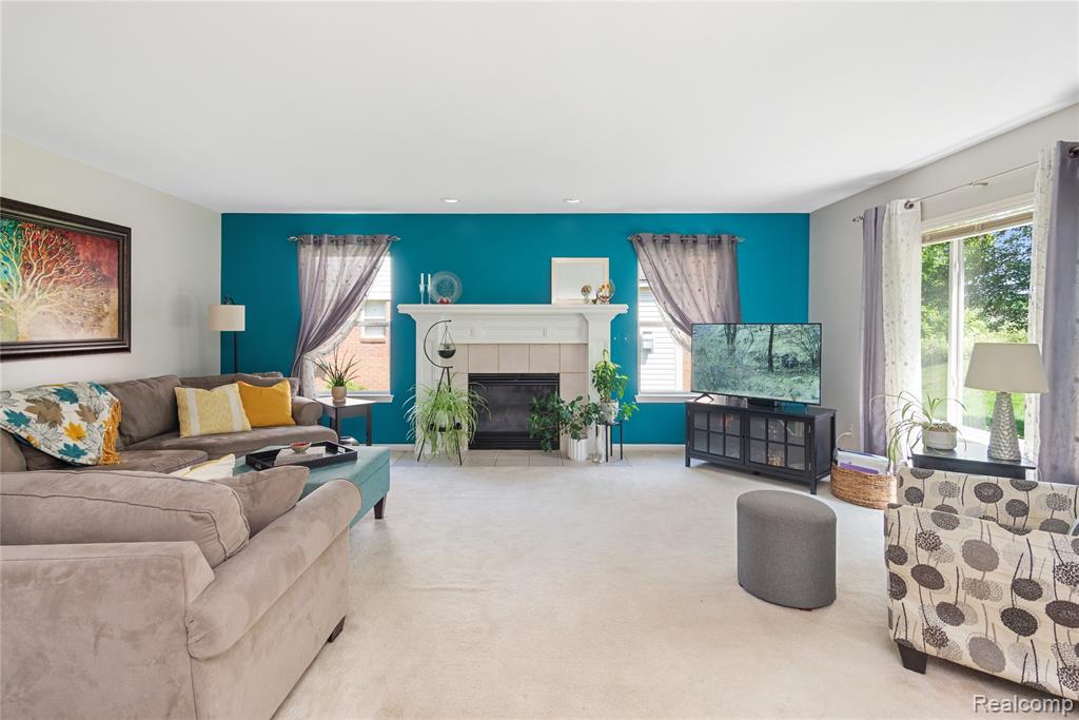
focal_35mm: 17
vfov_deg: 70.5
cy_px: 360
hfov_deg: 93.3
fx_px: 510
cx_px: 540
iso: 400
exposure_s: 1/8
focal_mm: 17
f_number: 9
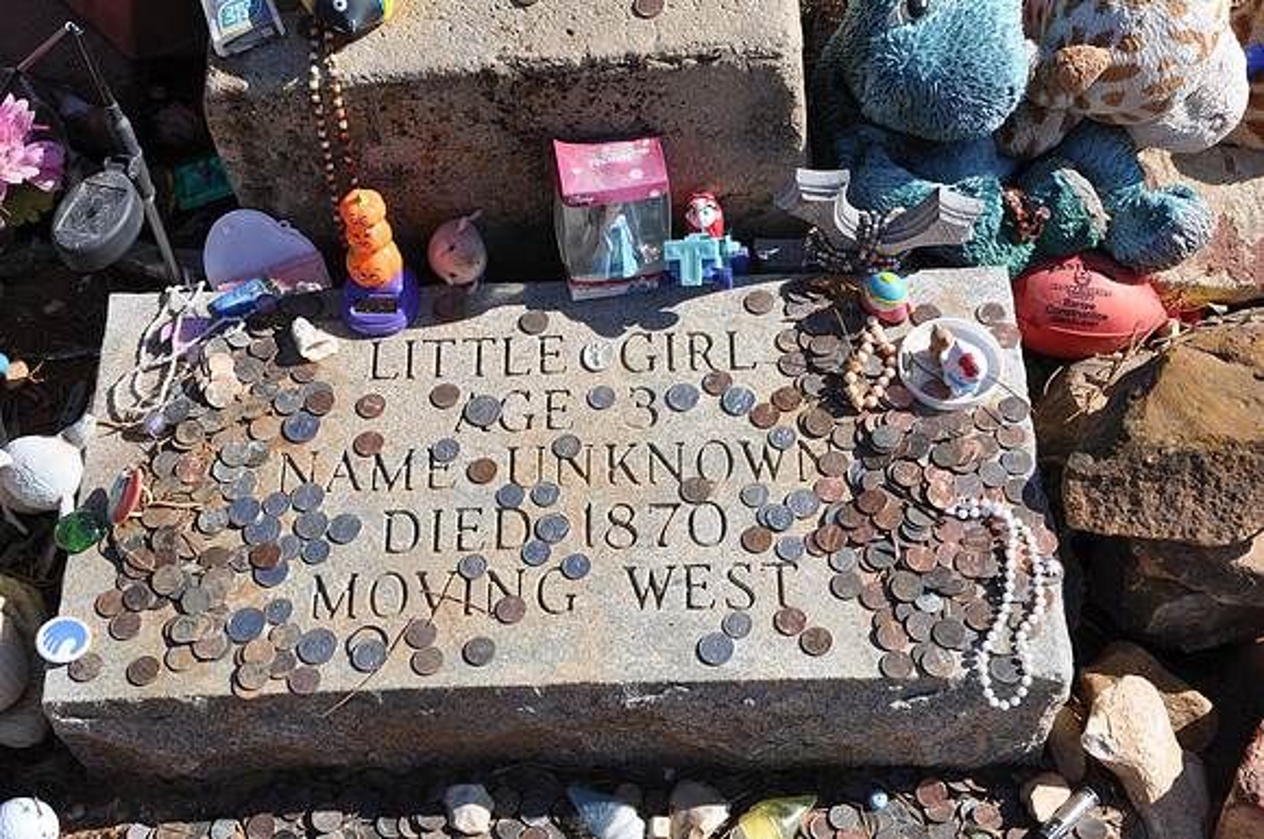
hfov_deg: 35.1
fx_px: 1999
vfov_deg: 23.7
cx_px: 632
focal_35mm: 57
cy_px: 420
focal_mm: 38
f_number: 11
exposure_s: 1/125
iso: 200
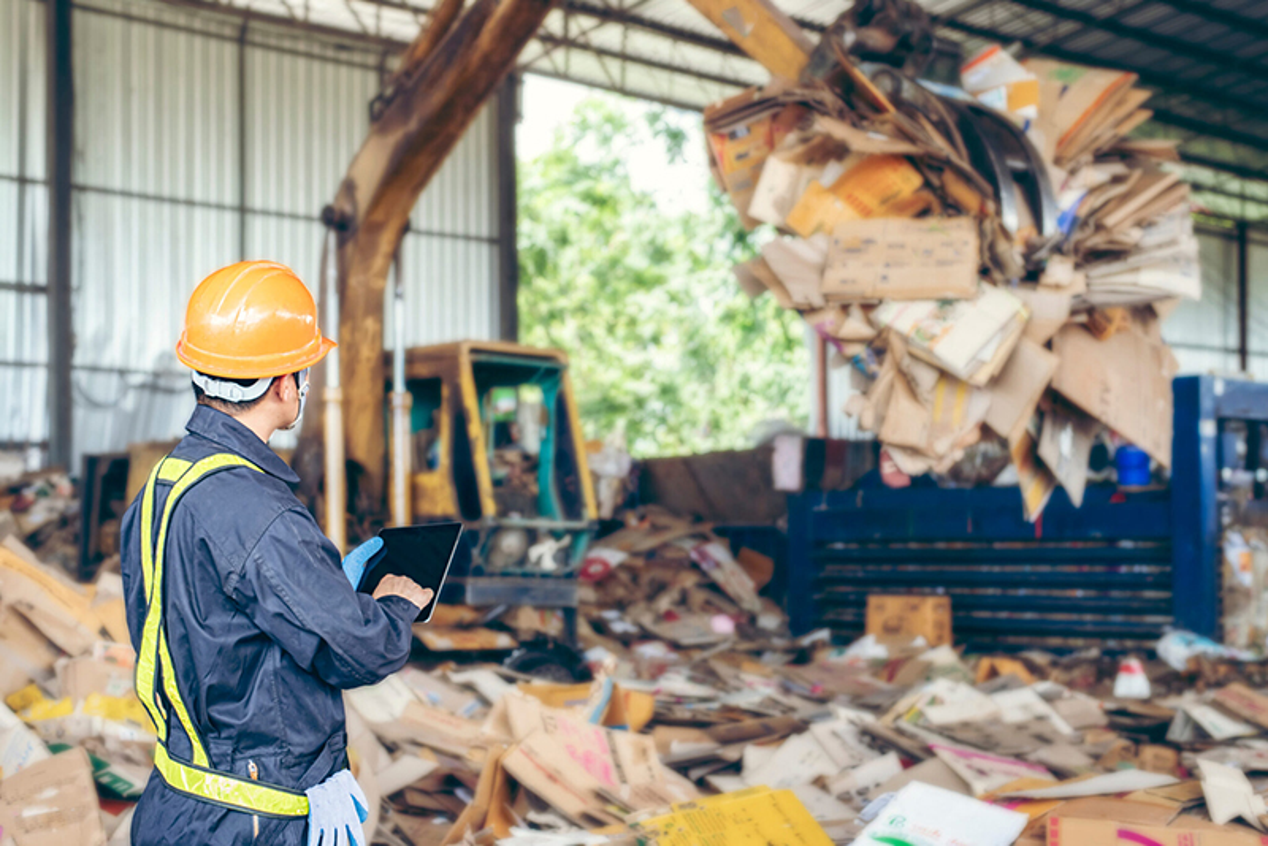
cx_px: 634
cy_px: 423
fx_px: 1762
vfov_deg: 27.0
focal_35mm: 50
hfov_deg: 39.6
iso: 200
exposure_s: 1/125
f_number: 4
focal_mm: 50
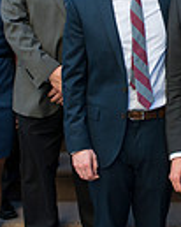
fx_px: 831
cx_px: 186
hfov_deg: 12.3
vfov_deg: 15.4
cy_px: 47
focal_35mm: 124
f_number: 8
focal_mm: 24
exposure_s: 1/100
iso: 800
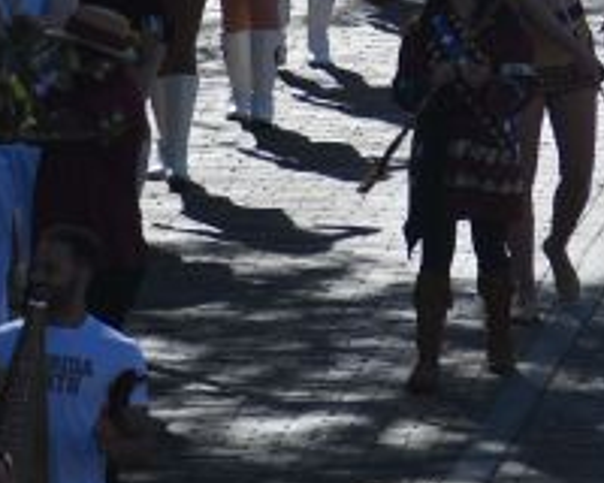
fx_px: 22291
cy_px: -903
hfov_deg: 1.6
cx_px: 834
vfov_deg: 1.2
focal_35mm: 1247
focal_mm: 185
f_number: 5.3
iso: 100
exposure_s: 1/640
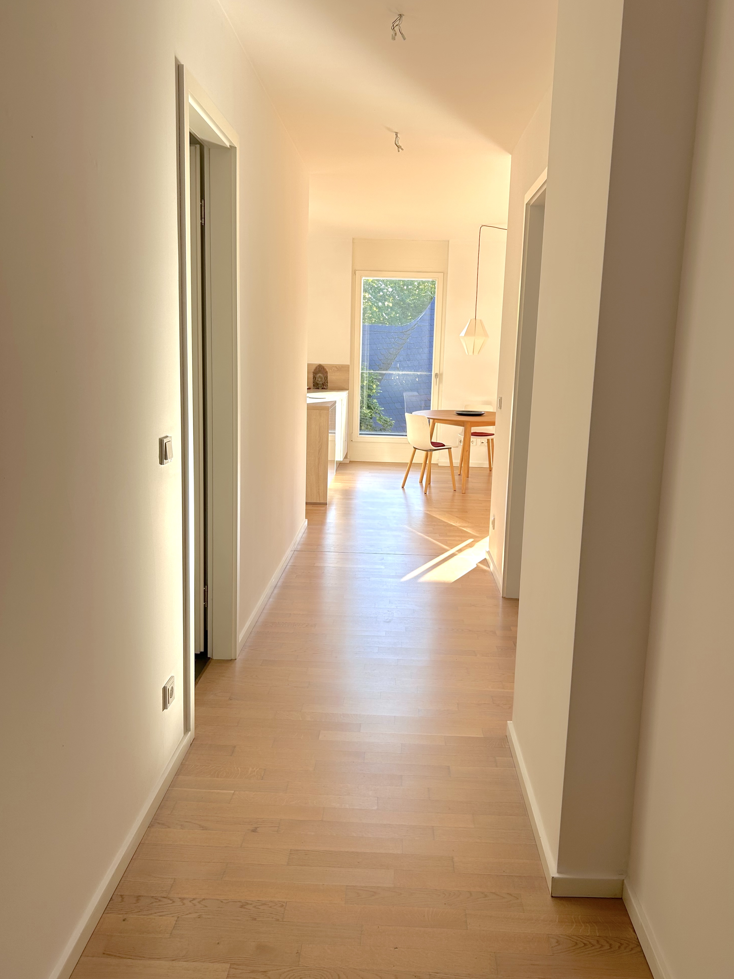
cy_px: 473
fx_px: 763
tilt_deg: -9.4
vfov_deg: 65.3
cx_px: 380
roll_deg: -1.8
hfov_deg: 51.3
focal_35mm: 27
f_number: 1.5
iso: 32
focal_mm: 5.7
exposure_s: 1/143
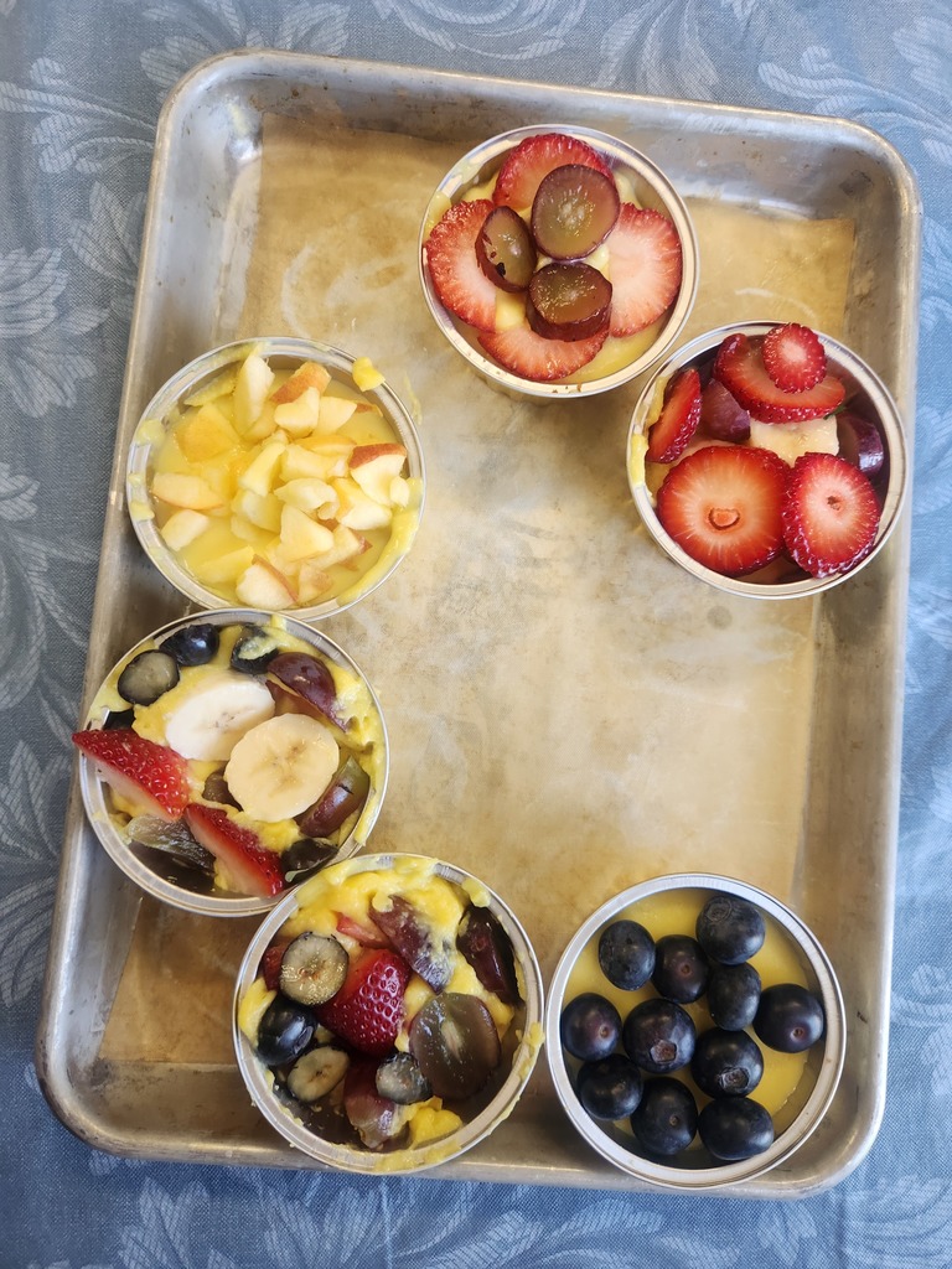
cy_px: 634
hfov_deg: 58.9
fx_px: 843
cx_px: 476
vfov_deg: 73.9
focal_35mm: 23
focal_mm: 5.4
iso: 160
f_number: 1.8
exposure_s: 1/180
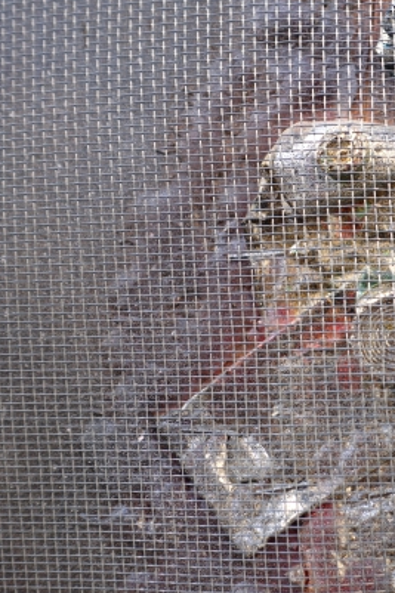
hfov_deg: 12.2
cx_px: 444
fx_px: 1812
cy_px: 291
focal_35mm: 110
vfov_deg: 18.6
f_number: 2.8
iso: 100
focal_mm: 25.7
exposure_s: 1/50
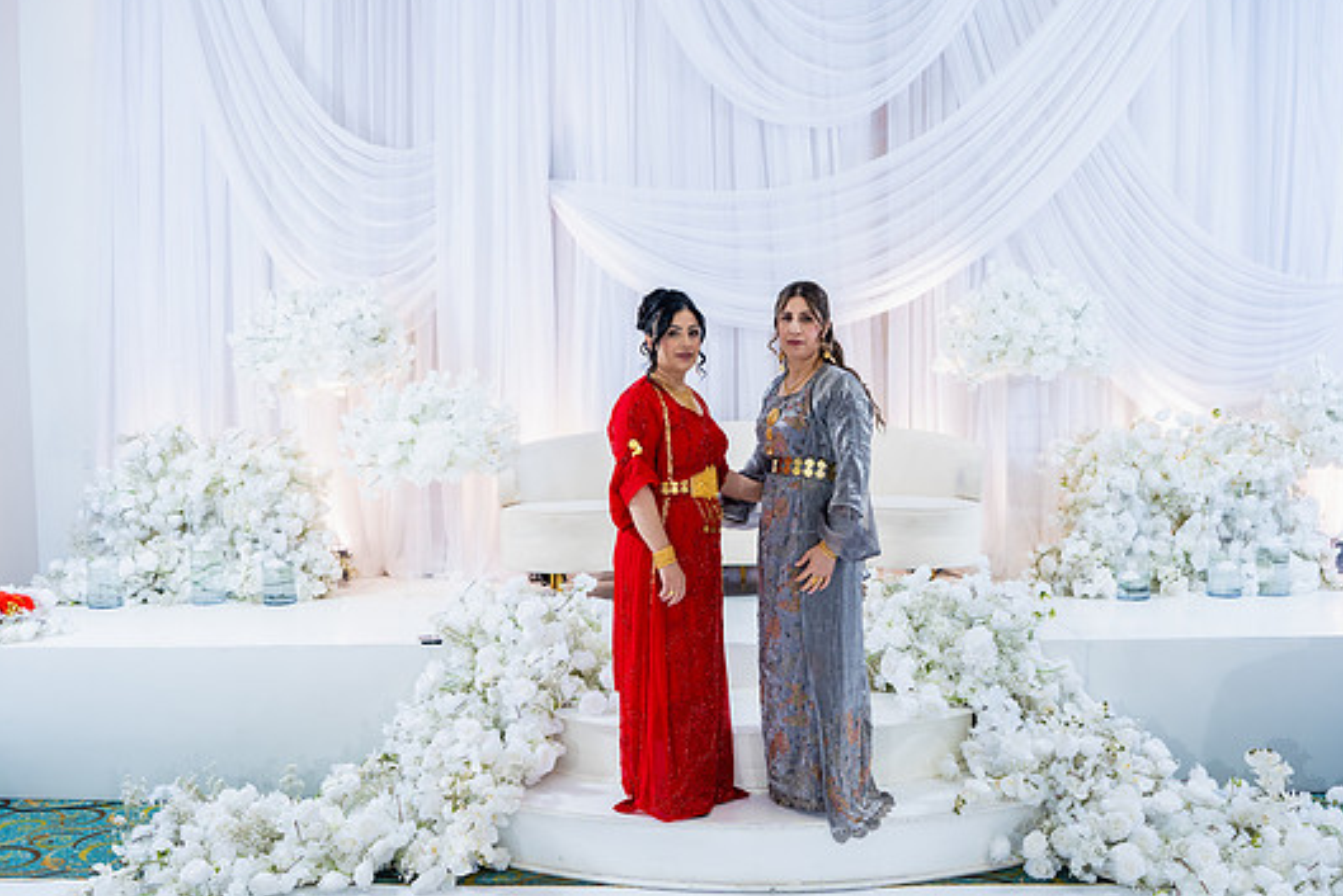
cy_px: 510
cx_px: 704
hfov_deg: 57.2
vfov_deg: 39.9
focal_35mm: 33
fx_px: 1231
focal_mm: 28
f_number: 3.2
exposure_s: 1/160
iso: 800
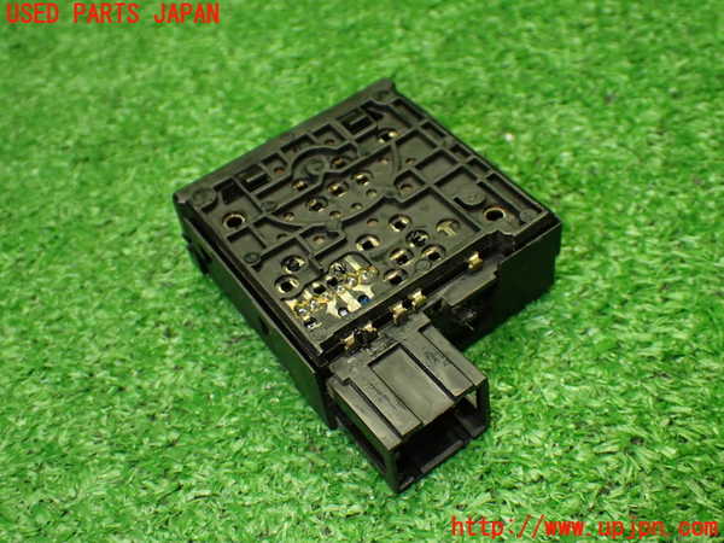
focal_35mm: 44
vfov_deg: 32.9
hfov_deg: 42.9
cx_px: 362
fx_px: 920
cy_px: 272
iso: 800
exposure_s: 1/100
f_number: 2.9
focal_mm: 7.84
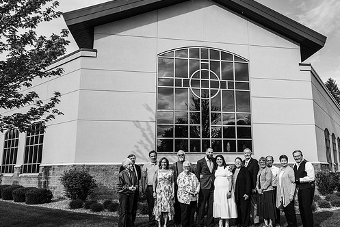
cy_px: 125
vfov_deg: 46.4
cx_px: 196
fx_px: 265
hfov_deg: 65.1
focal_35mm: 28
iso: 200
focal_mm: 24
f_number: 3.5
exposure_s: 1/1600
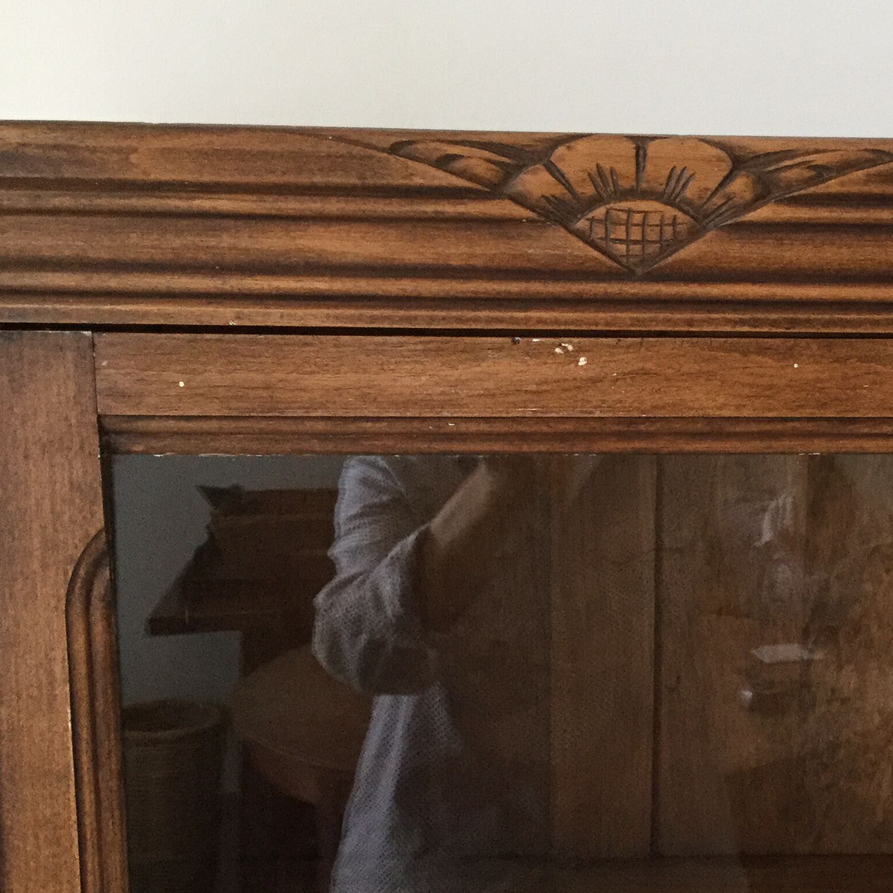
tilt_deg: -10.5
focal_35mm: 58
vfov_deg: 29.4
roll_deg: -1.8
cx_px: 646
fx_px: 1693
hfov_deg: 29.2
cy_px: 568
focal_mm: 3.3
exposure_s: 1/33
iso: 160
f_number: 2.4
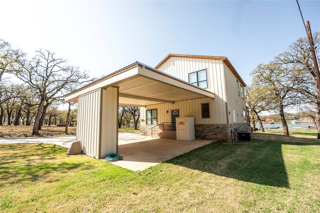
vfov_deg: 77.3
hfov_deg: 100.4
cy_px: 106
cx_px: 160
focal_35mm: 15
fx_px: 133
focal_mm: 10
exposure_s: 1/640
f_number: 4
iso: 100
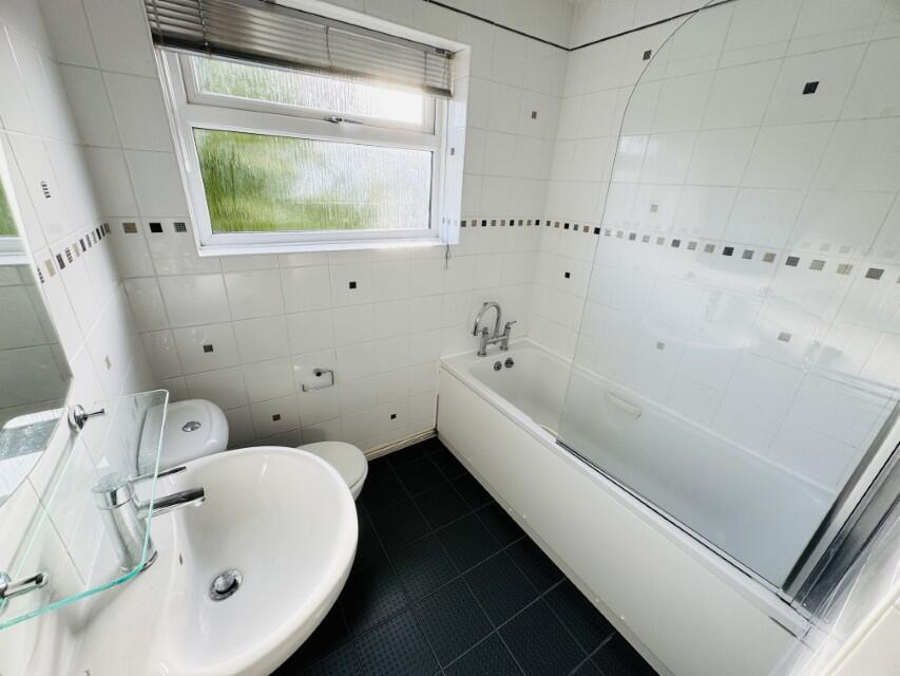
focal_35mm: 14
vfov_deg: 85.7
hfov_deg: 102.1
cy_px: 338
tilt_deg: -22.9
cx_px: 450
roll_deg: -2.9
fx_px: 364
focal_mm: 2.22
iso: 50
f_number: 2.2
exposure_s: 1/99
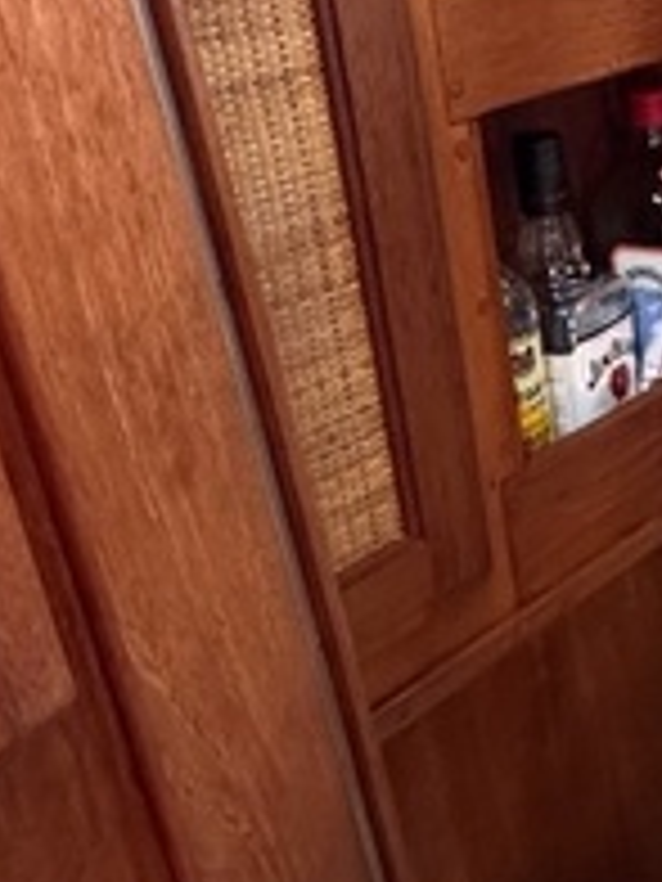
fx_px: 1555
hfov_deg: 19.9
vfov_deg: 31.6
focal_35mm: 61
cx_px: 1067
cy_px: 349
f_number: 2.2
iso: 320
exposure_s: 1/66
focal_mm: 2.22
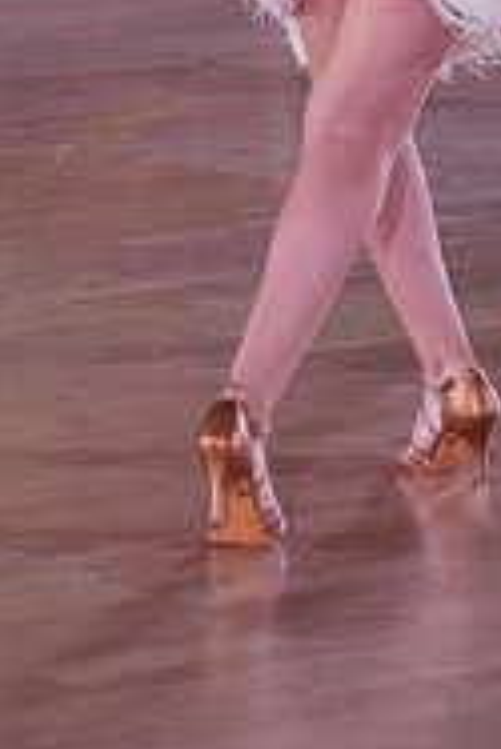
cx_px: -130
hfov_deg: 6.3
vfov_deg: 9.2
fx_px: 4521
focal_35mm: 217
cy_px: -360
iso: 1250
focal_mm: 70
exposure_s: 1/400
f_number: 4
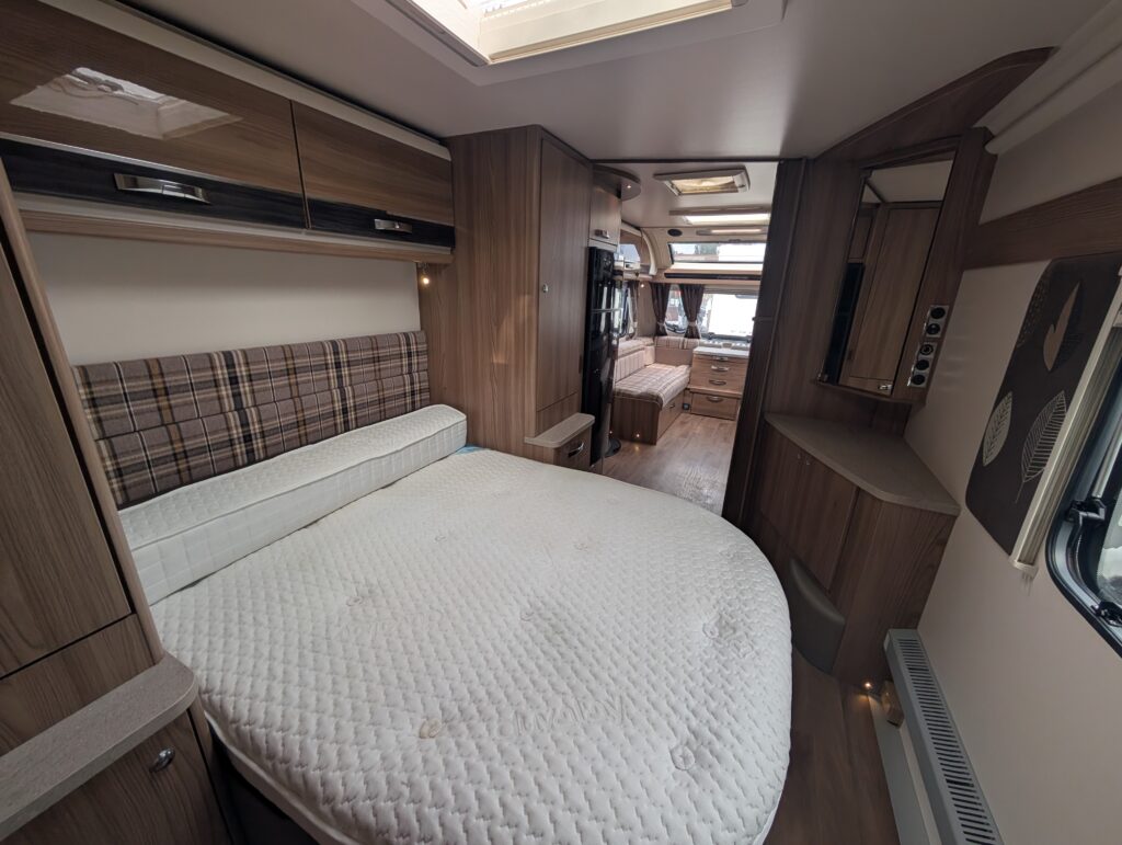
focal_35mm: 12
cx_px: 561
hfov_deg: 110.5
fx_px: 390
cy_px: 422
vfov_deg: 94.6
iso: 66
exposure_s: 1/557
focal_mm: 2.02
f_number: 1.7
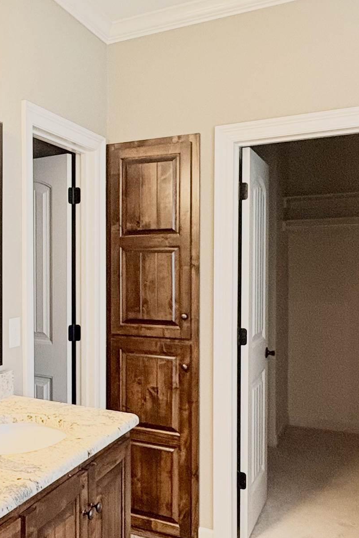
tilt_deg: -0.5
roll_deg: +0.8
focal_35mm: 37
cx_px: 52
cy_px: 277
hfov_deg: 34.4
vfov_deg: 51.9
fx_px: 553
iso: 400
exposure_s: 1/60
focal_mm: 2.22
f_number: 2.2
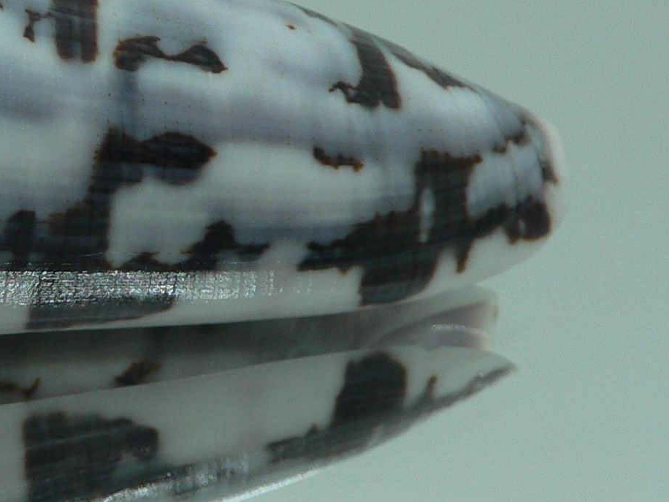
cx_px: 80
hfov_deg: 24.7
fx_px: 1488
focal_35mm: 77
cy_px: 179
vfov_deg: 19.1
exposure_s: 1/60
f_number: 2.8
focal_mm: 4.6
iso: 80
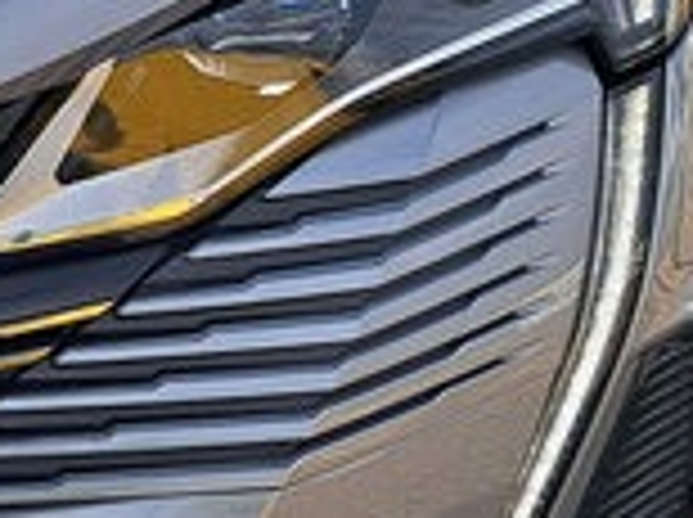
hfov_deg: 13.3
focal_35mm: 125
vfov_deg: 11.6
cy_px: -90
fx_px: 2499
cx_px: -747
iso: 50
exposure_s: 1/1297
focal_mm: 5.23
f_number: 1.8
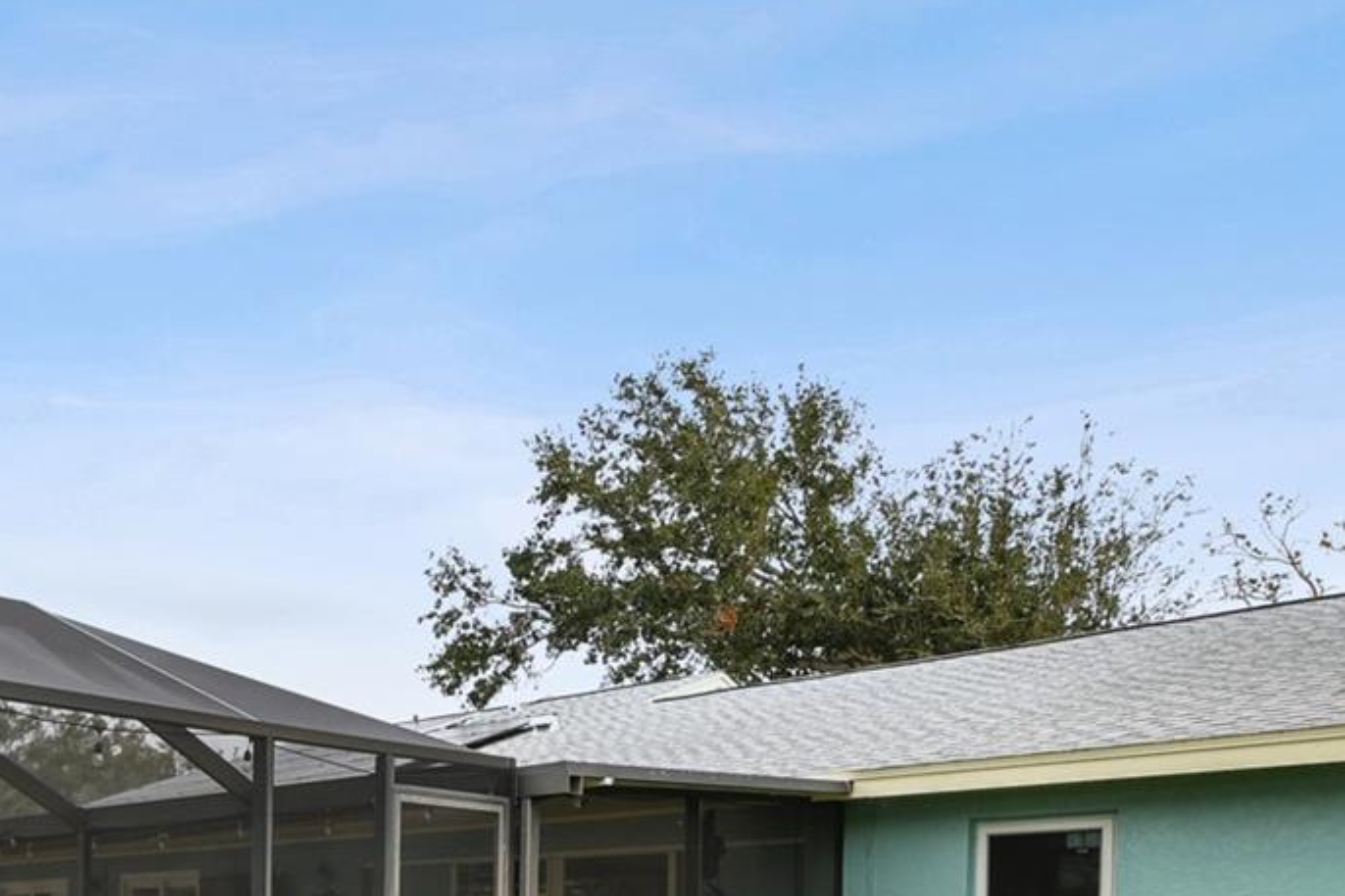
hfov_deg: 51.5
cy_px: 865
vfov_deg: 34.9
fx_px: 1307
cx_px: 296
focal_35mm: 35
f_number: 7.1
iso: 100
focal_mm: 10
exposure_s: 1/160
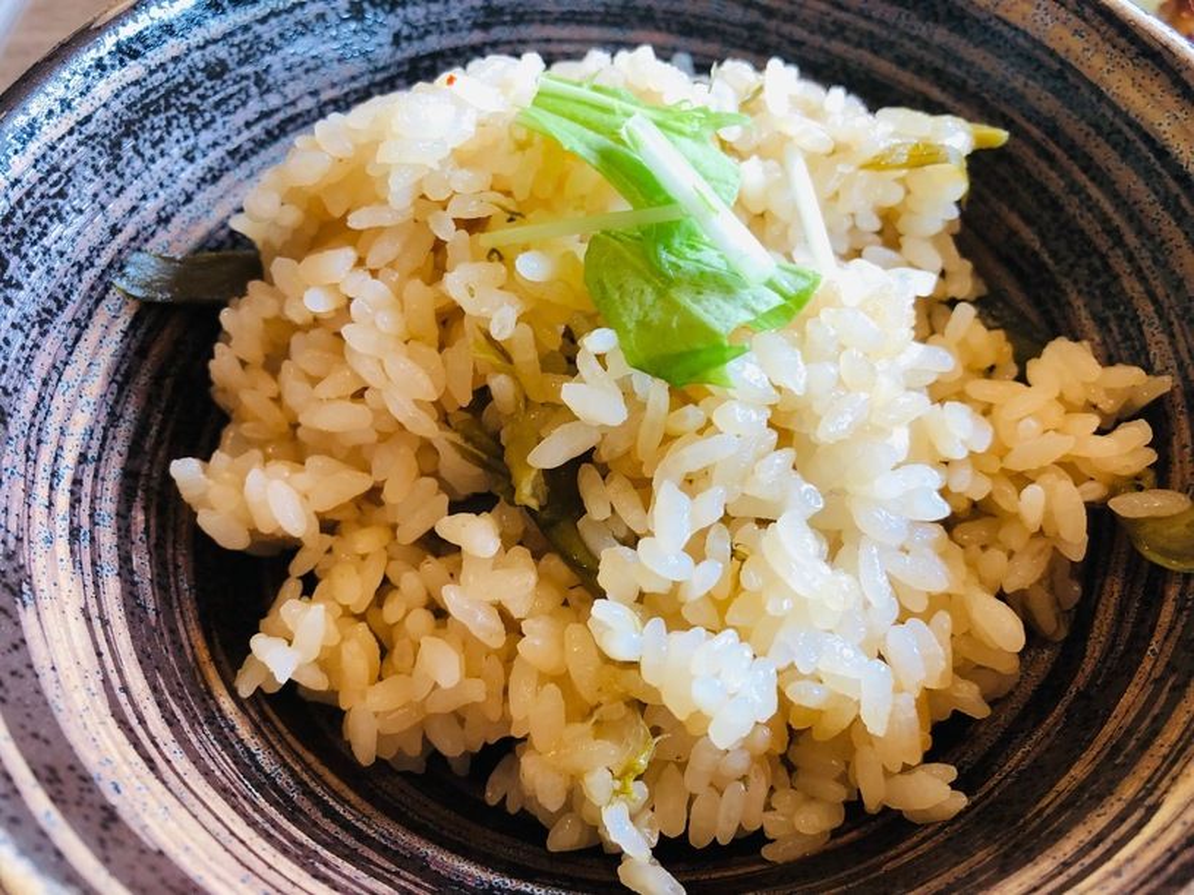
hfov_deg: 63.5
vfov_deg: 49.7
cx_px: 597
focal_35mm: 28
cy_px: 448
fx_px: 966
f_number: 1.8
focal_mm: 4
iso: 40
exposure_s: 1/24
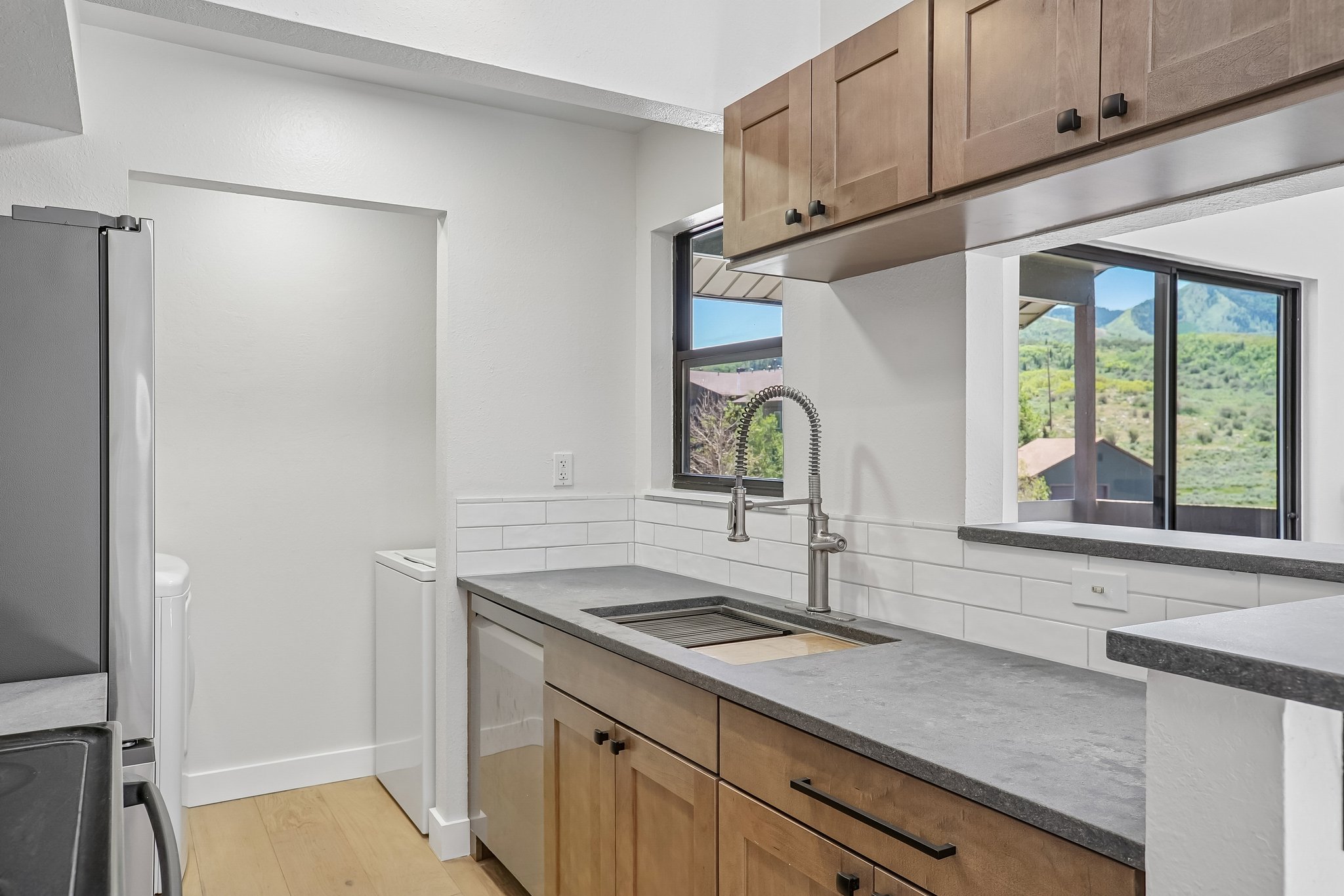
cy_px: 448
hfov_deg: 69.4
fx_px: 971
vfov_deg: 49.5
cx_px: 672
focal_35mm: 26
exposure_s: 1/40
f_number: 8
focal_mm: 26
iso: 400
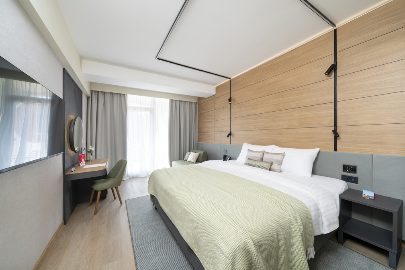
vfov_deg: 90.0
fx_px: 135
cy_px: 135
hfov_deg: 112.6
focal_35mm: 12
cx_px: 202
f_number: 8
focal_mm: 12
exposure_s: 1/15
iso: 200
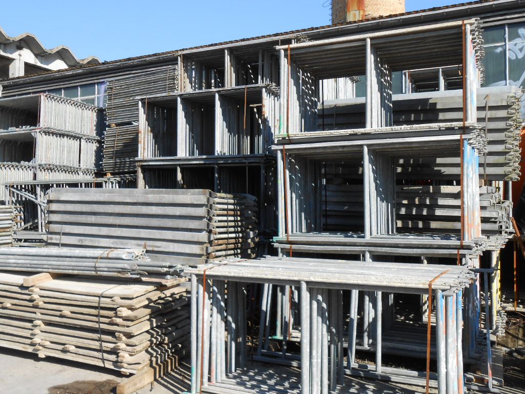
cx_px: 262
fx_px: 516
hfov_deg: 54.0
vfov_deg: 41.8
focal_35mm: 34
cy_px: 197
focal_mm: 6
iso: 80
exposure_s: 1/400
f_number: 3.9
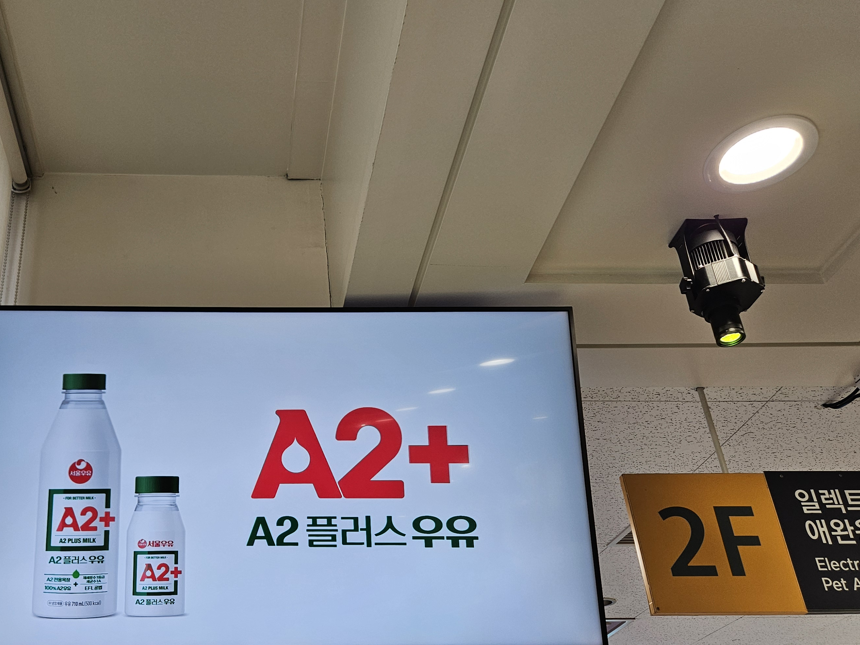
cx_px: 259
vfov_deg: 40.1
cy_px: 436
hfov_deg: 51.2
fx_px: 869
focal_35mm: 35
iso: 50
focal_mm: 5.4
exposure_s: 1/120
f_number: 1.8
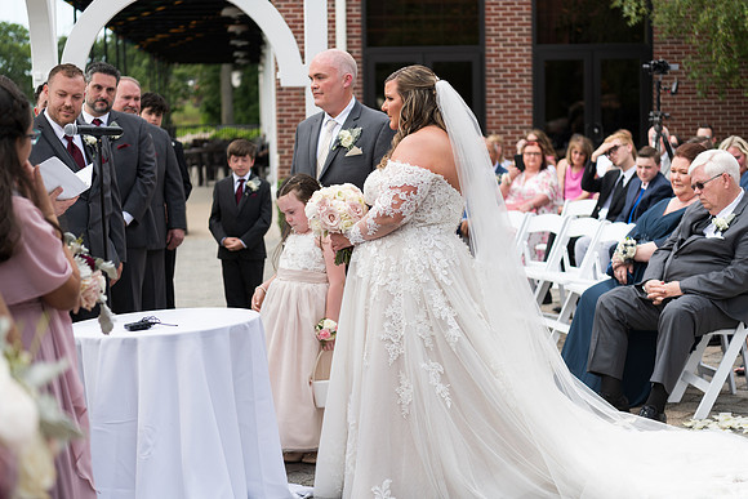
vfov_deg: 19.5
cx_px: 374
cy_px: 250
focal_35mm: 70
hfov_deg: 28.8
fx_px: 1455
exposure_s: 1/500
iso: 64
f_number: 2.8
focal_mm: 70
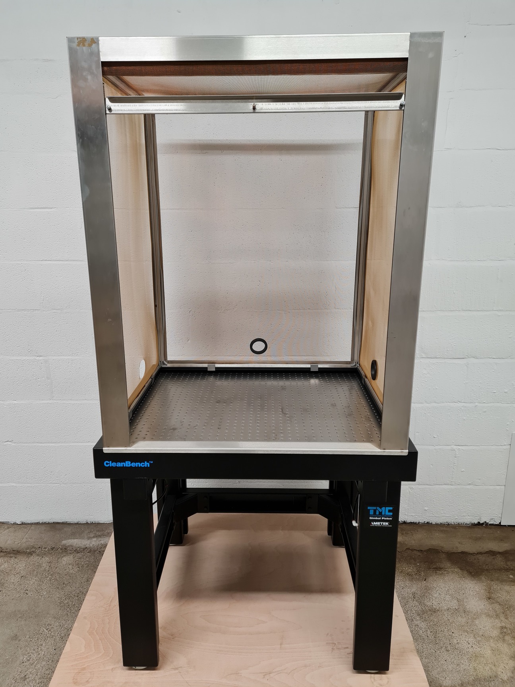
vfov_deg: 67.3
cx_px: 258
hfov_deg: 53.1
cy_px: 344
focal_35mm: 26
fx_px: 516
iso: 250
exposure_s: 1/100
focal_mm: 5.4
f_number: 1.8
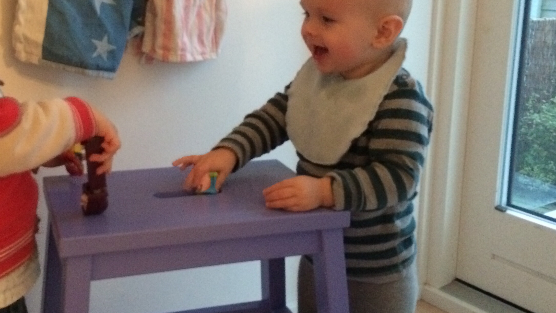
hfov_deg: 41.6
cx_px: 193
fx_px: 722
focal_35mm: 49
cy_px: 95
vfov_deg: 24.3
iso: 640
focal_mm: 4.12
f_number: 2.2
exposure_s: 1/15
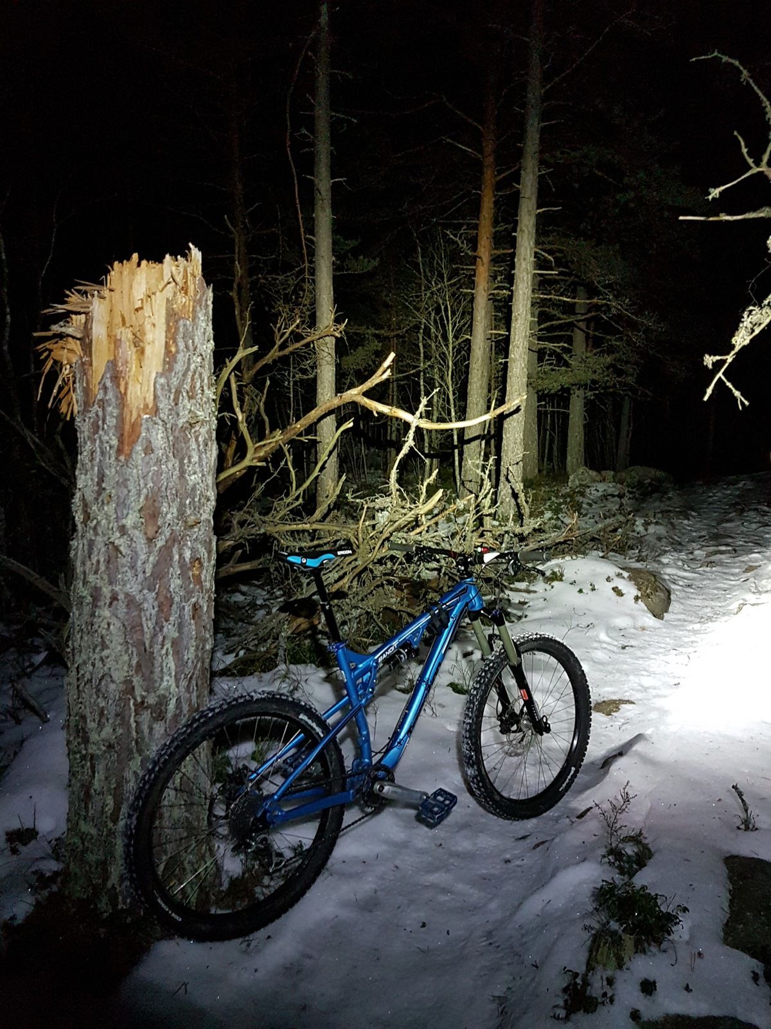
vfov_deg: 67.3
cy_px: 514
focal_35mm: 26
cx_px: 386
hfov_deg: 53.1
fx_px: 772
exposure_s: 1/10
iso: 250
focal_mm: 4.2
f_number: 1.7
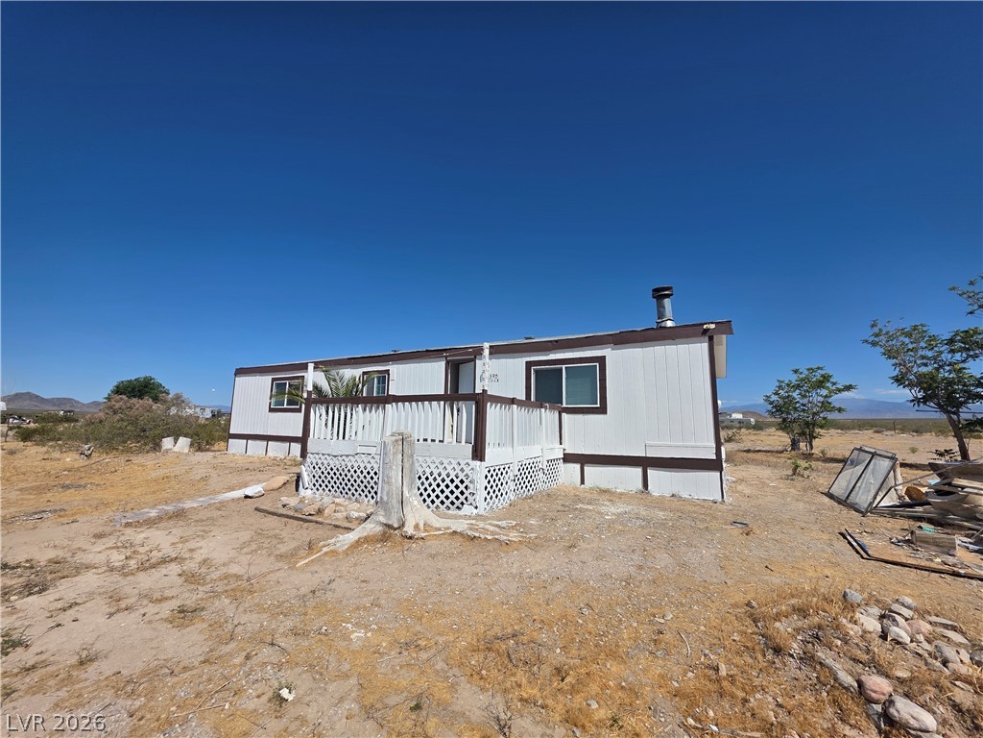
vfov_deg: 89.9
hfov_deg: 106.2
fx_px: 369
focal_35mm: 13
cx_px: 492
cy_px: 369
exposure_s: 1/4217
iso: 40
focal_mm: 2.2
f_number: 1.9
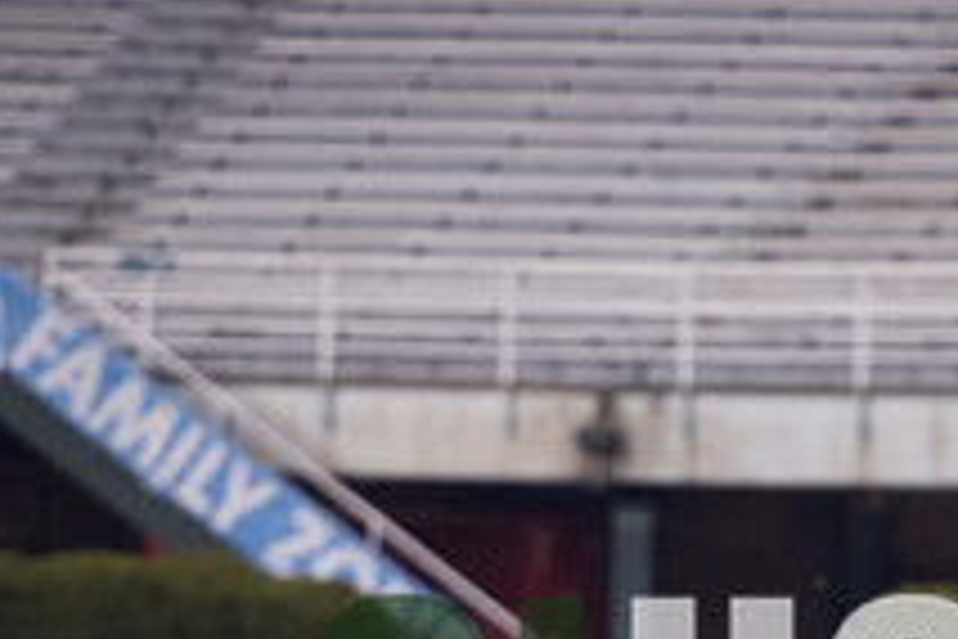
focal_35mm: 544
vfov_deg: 2.5
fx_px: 14475
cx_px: 657
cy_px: 808
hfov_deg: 3.8
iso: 1000
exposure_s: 1/320
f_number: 2.8
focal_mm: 200
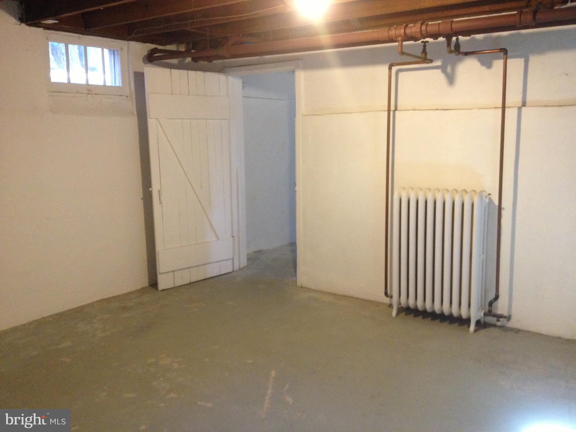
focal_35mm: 35
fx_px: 582
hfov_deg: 52.6
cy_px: 216
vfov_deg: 40.7
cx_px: 288
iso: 250
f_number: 2.4
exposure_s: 1/20
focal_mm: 4.28
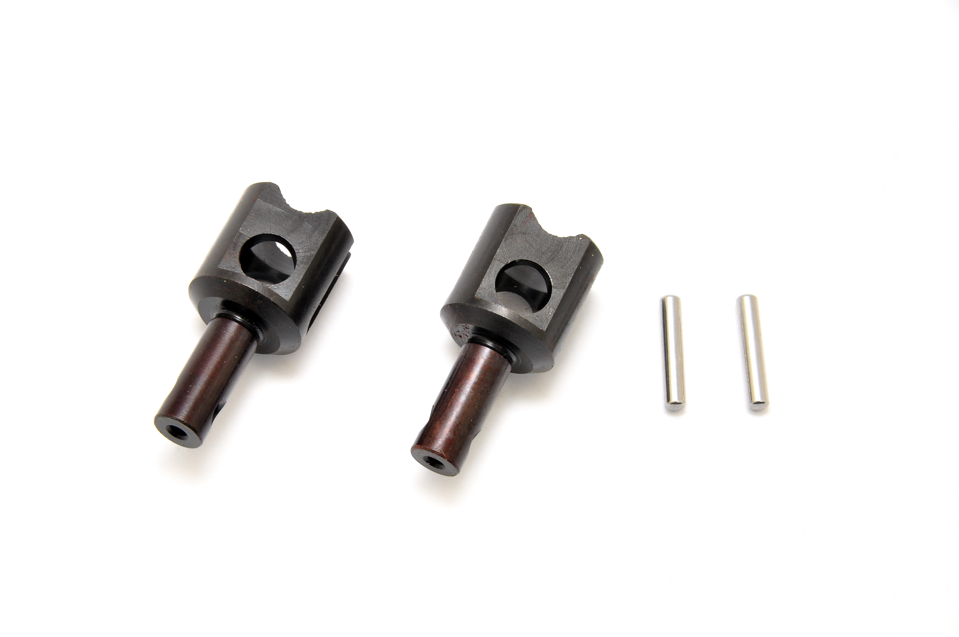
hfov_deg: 10.2
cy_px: 318
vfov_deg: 6.8
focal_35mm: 202
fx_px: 5388
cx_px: 480
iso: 400
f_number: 20
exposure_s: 1/60
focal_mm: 135
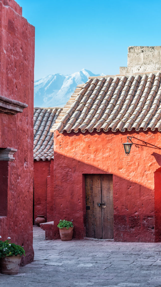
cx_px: 86
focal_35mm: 87
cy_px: 144
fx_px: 660
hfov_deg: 13.9
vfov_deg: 24.5
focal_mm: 82
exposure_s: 1/250
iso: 400
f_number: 5.6
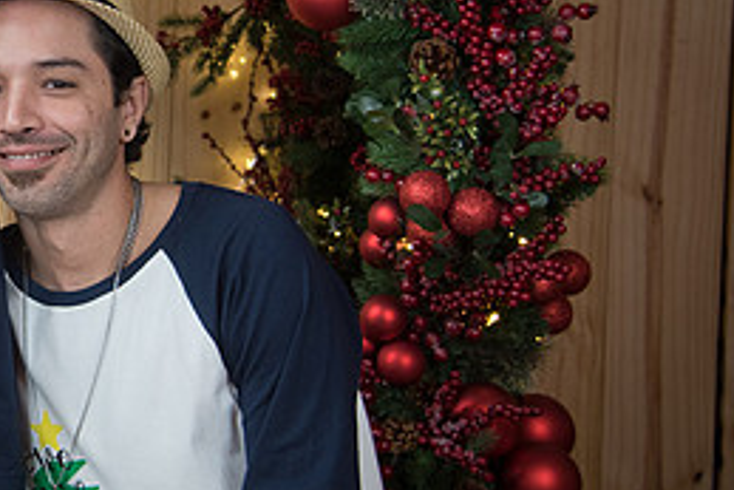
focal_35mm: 85
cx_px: -31
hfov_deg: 22.8
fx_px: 1734
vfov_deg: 16.1
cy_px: 183
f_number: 4
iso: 1000
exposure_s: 1/80
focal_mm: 38
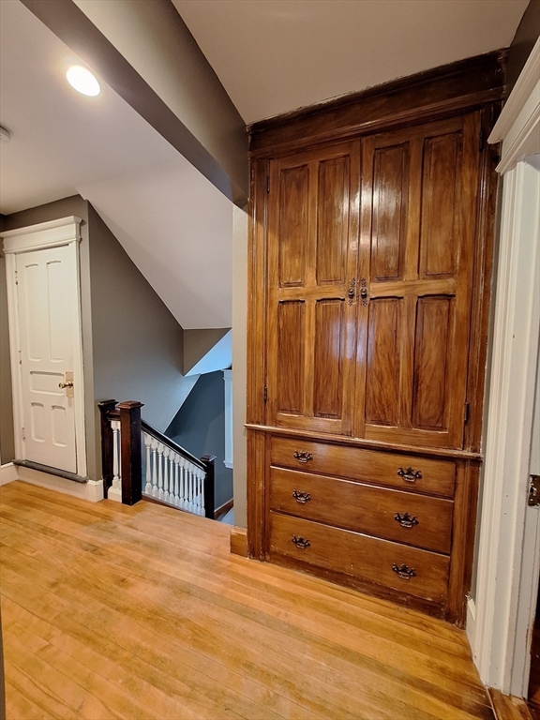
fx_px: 270
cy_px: 360
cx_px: 270
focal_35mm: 13
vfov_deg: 106.2
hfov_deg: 89.9
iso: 250
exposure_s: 1/24
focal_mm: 1.74
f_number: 2.2
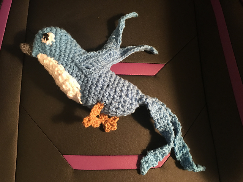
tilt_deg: -81.1
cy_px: 91
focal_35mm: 29
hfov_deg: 61.7
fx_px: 204
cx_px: 122
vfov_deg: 48.2
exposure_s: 1/15
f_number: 2.2
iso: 250
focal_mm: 4.15
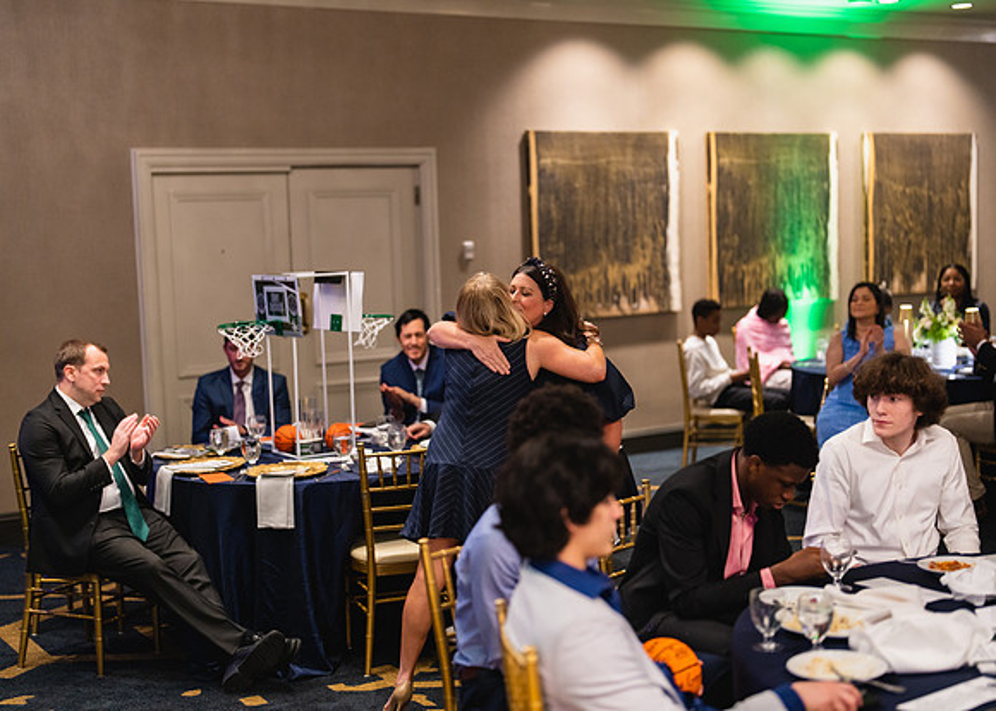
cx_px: 498
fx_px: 1482
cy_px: 356
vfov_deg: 27.0
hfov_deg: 37.2
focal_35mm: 52
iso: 1250
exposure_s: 1/400
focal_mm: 50
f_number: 1.2
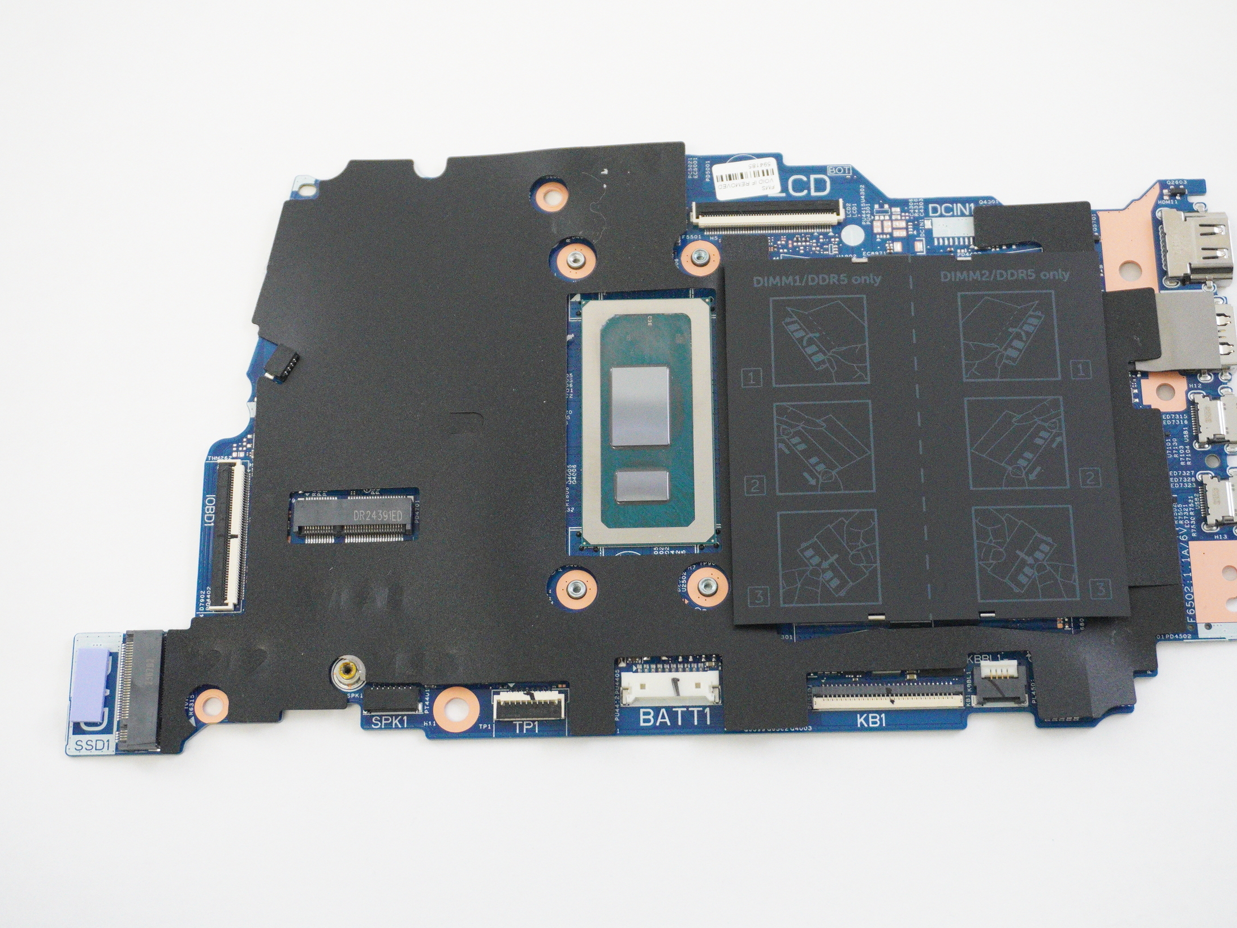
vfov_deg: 26.1
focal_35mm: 56
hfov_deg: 34.3
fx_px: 2001
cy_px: 463
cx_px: 663
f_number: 5.6
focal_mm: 34
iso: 6400
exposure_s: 1/250
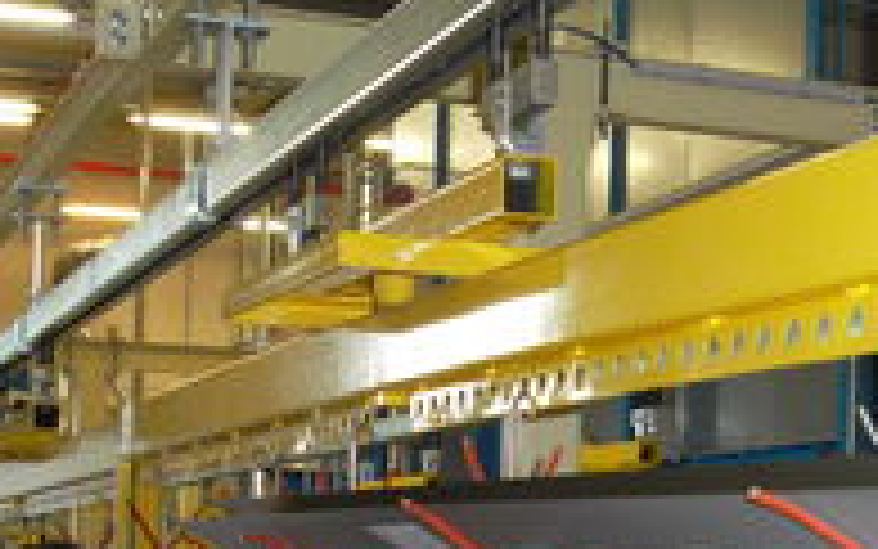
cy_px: 623
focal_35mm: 87
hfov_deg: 23.8
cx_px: 459
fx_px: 2082
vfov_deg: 14.6
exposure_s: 1/45
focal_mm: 5.7
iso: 320
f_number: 3.7
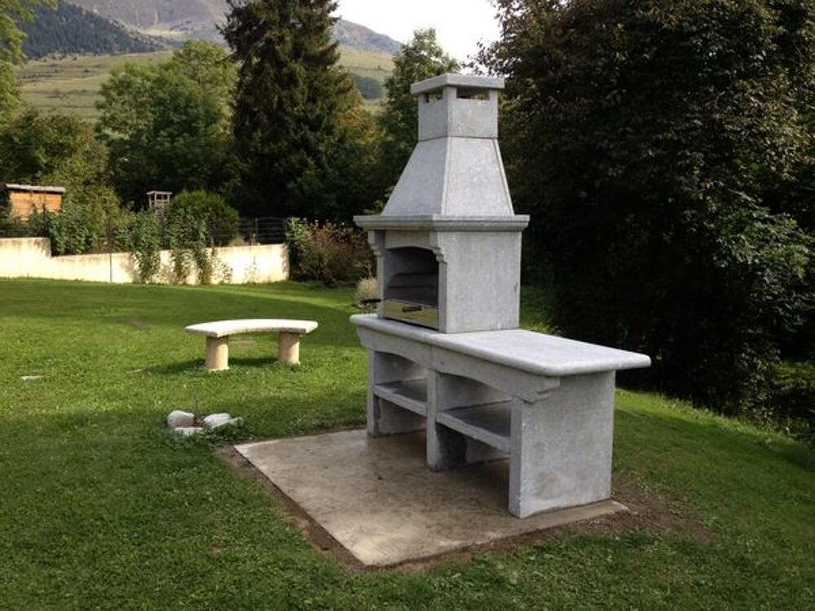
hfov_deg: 52.6
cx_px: 408
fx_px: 824
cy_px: 306
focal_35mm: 35
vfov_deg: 40.7
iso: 64
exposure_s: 1/606
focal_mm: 4.28
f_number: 2.4
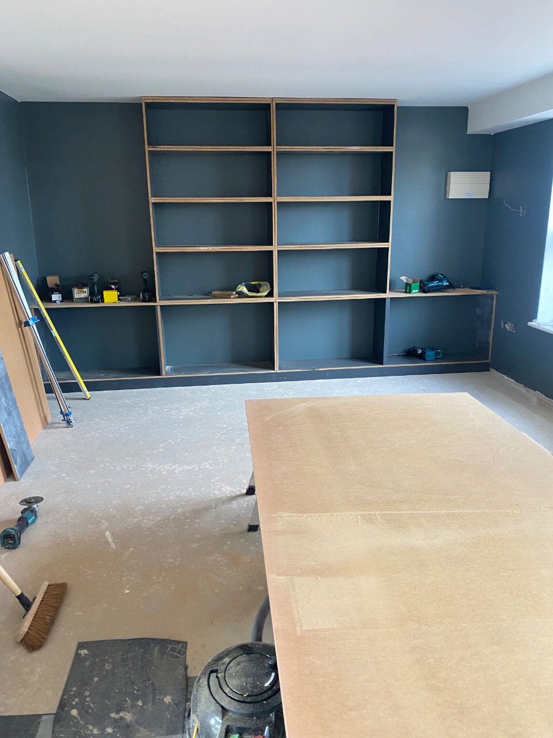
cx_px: 276
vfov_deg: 67.3
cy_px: 369
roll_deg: +3.1
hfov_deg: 53.1
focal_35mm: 26
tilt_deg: -15.3
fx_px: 554
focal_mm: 4.25
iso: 125
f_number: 1.8
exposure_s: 1/60
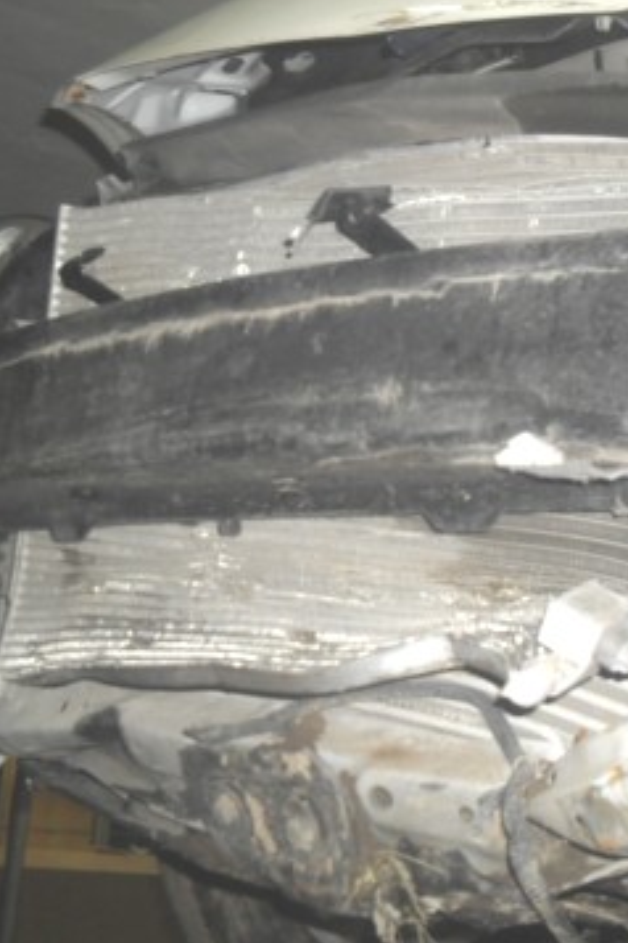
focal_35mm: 49
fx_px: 1282
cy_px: 470
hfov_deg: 27.0
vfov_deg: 40.3
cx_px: 504
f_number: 3.2
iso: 200
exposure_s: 1/45
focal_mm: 6.3
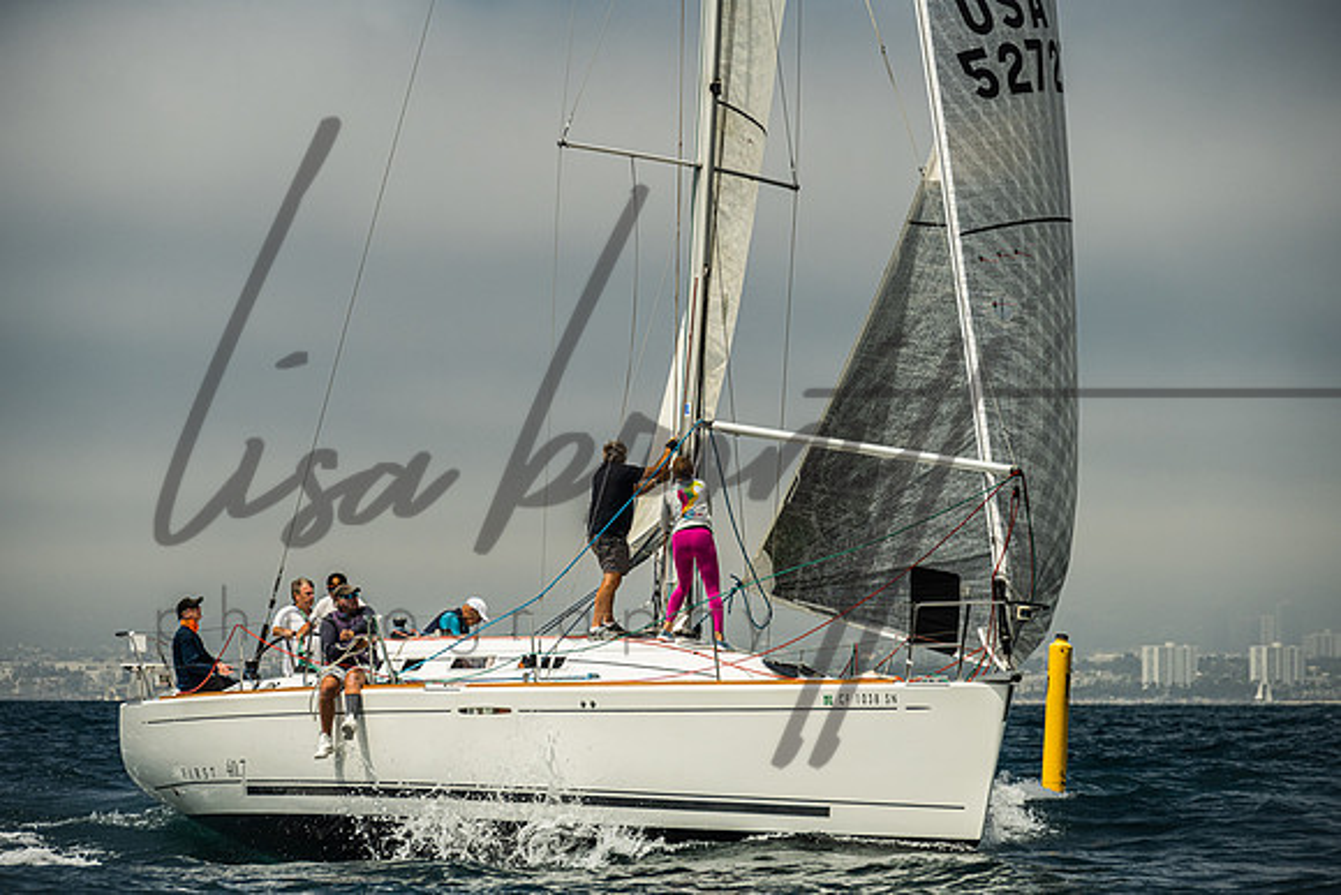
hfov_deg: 12.8
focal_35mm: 161
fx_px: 5985
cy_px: 447
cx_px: 657
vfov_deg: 8.6
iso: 400
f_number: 6.3
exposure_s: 1/1600
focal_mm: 155
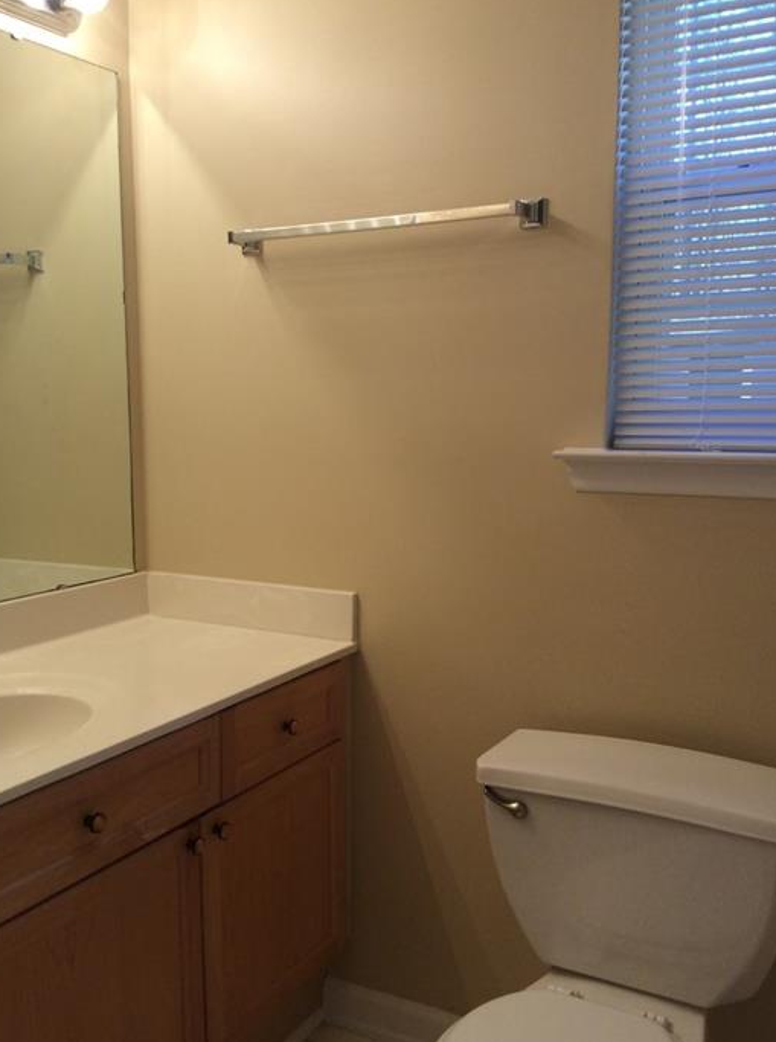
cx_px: 367
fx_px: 1080
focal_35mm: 36
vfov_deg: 51.5
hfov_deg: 39.5
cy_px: 526
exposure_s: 1/60
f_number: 2.4
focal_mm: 3.3
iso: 32
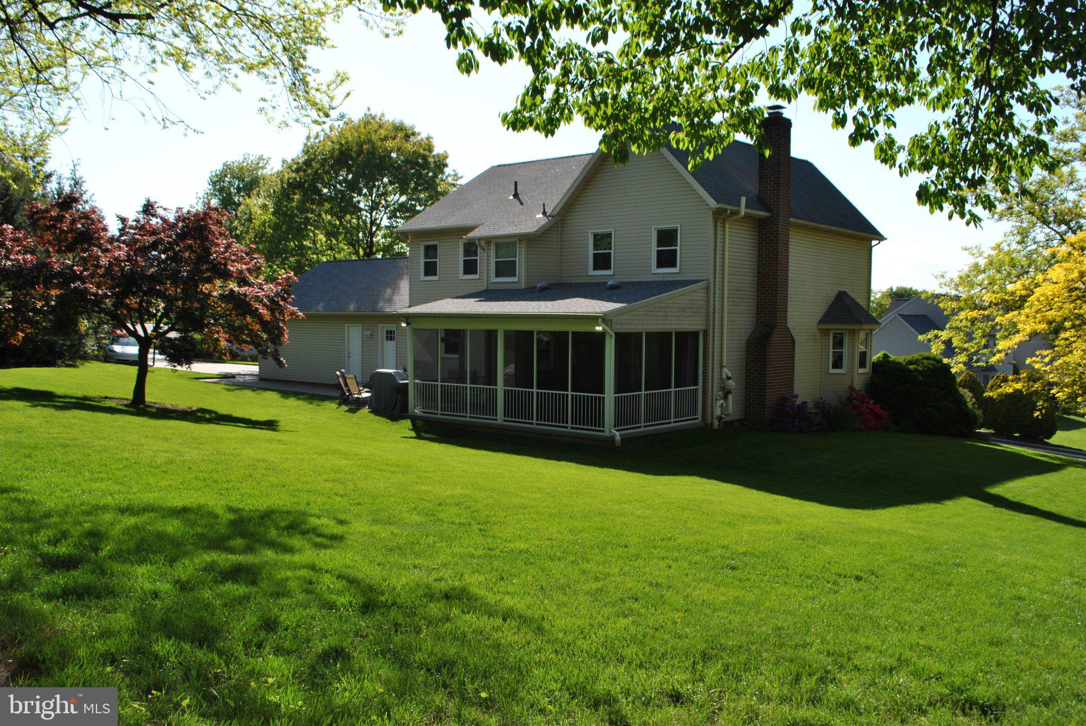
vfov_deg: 43.7
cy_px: 363
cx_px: 543
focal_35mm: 30
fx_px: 906
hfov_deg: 61.9
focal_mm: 20
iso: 100
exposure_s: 1/200
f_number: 8
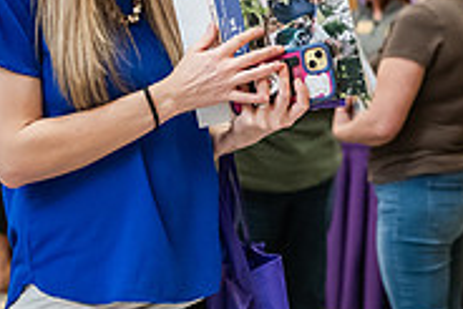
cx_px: 382
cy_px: -57
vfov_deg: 9.0
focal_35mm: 151
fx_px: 1944
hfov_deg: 13.5
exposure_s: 1/125
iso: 2000
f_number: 2.8
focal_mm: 48
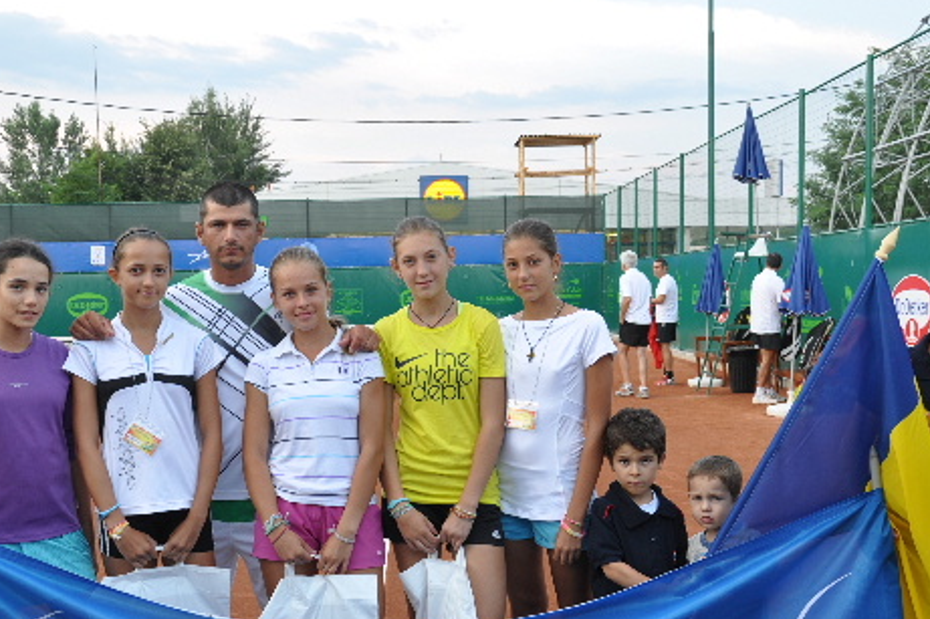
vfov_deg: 26.9
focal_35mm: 50
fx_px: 1291
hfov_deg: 39.6
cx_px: 452
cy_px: 367
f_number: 7.1
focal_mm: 24
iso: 200
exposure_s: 1/50
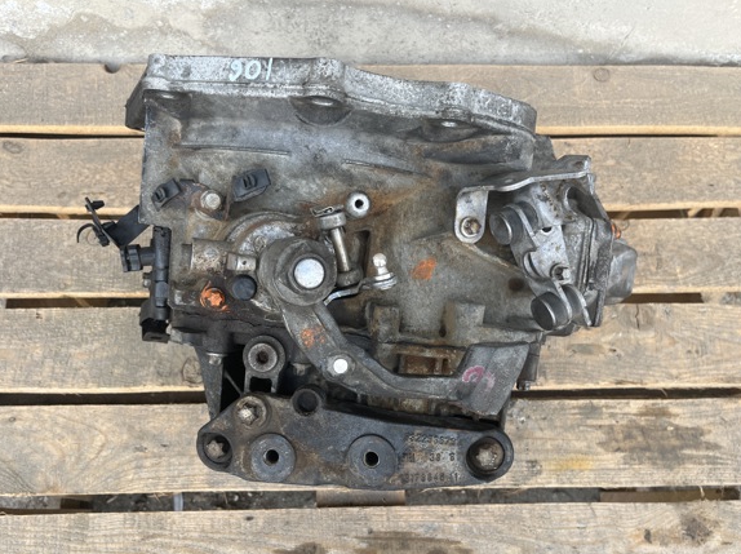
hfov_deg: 61.7
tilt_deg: -70.3
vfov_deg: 48.1
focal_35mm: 29
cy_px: 307
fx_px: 620
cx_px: 346
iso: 40
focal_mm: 5.1
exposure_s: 1/267
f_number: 1.6
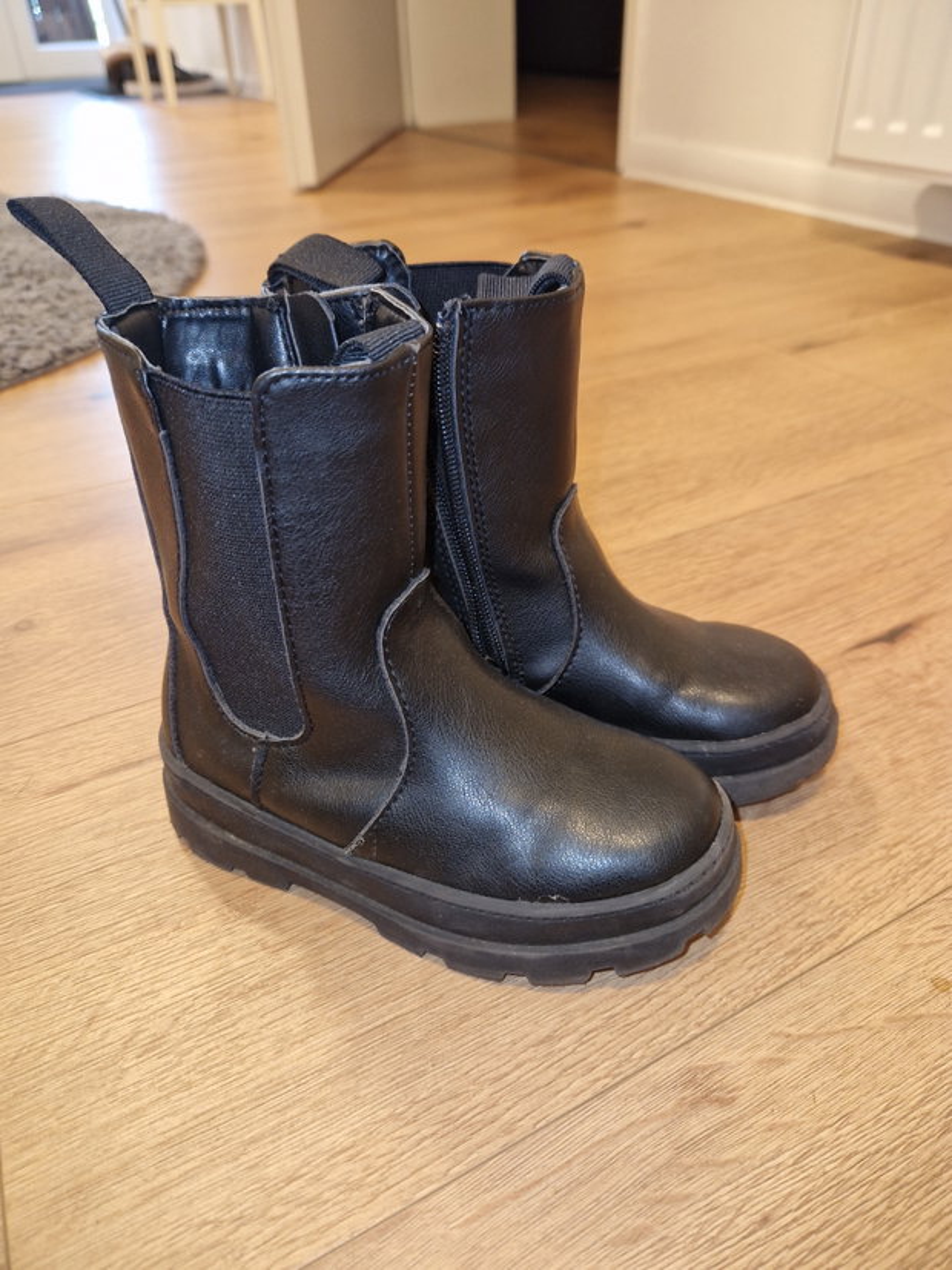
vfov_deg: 73.9
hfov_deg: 58.9
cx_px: 476
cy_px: 635
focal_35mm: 23
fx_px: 844
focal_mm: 5.4
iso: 250
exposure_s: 1/100
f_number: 1.8
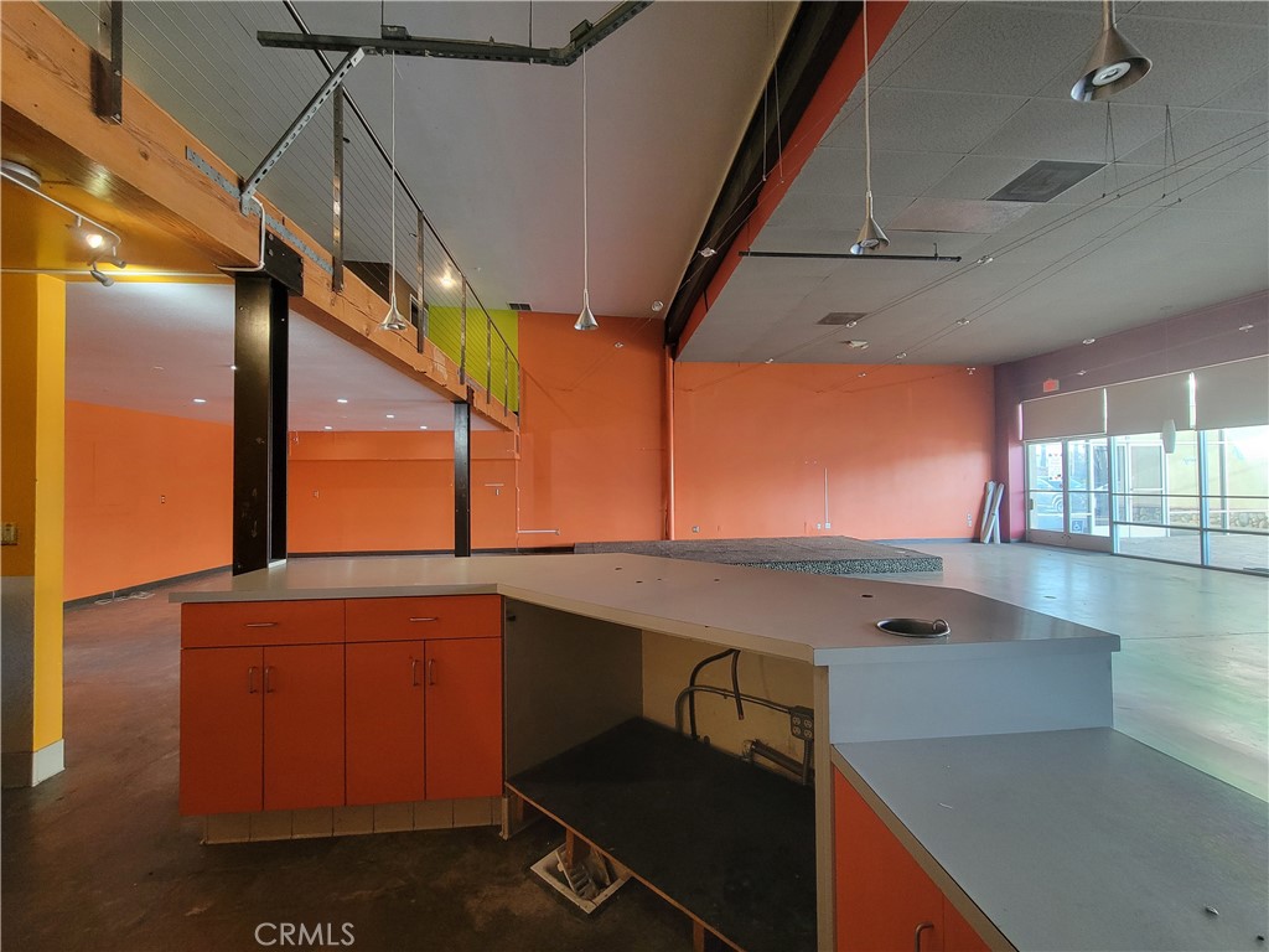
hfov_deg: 106.2
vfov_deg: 89.9
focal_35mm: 13
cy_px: 476
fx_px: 477
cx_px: 634
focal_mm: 2.2
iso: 400
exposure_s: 1/60
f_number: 2.2
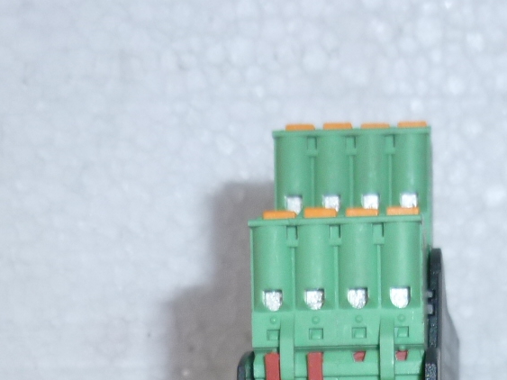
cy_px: 603
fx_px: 1333
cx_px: 359
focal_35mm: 91
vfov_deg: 14.8
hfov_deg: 21.4
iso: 100
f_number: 3.1
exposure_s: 1/60
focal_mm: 4.5
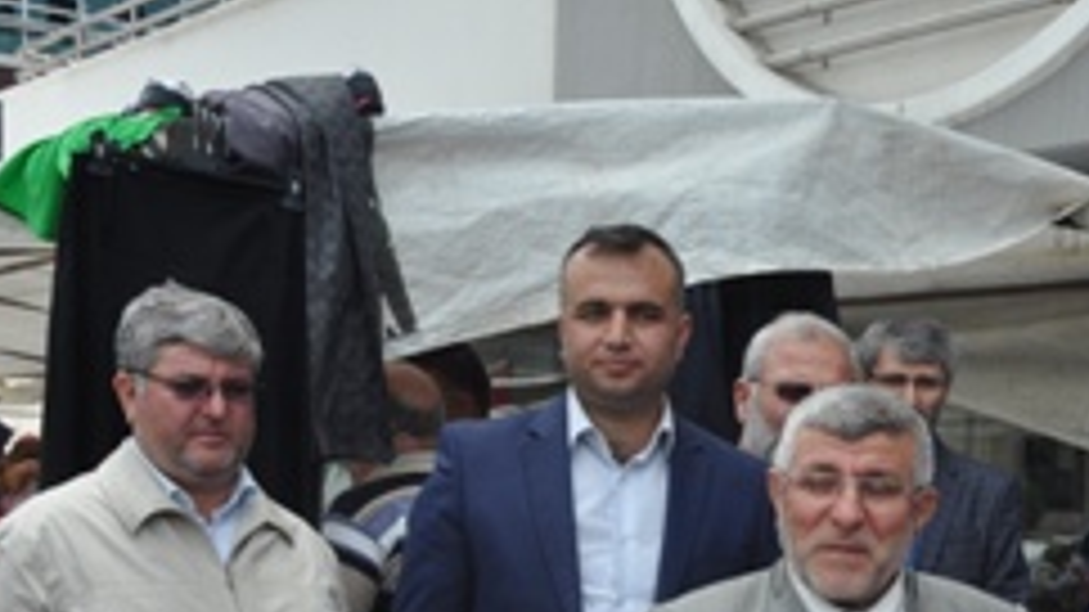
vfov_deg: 18.1
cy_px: 666
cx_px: 878
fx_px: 1848
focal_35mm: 64
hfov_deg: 31.9
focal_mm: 22
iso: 200
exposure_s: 1/200
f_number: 7.1
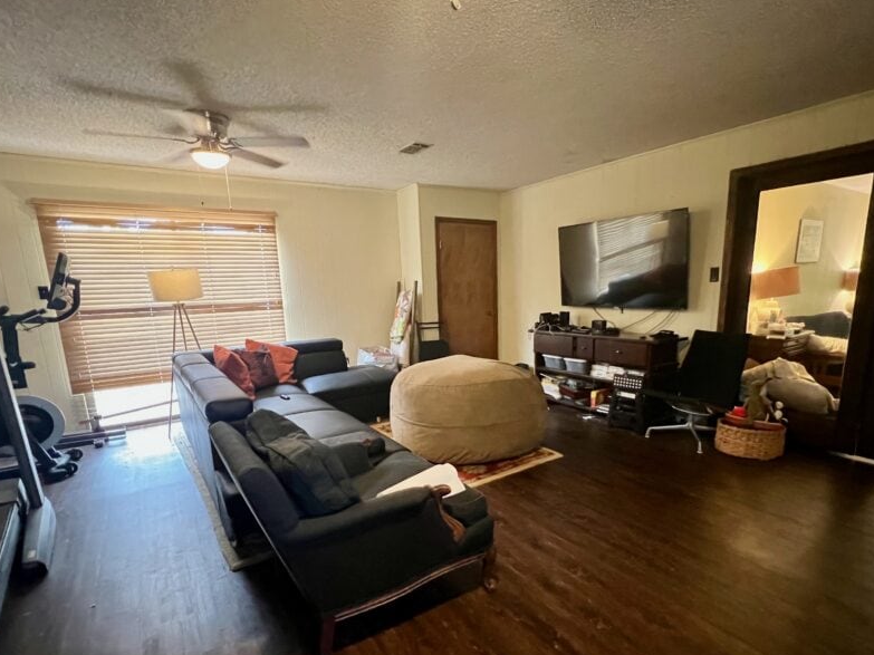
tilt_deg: -12.9
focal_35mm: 17
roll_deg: +1.3
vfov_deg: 74.1
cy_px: 385
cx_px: 467
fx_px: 429
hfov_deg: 90.9
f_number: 1.8
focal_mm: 1.57
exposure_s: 1/40
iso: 1000
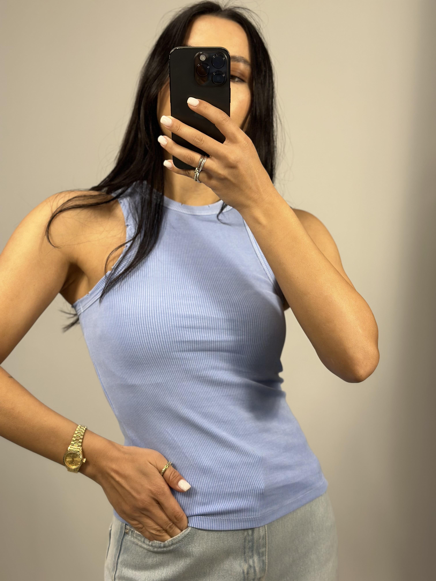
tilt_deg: -33.0
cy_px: 290
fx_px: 806
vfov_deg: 39.7
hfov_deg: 30.3
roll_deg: -1.4
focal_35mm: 48
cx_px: 218
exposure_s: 1/100
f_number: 1.78
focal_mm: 6.86
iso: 125
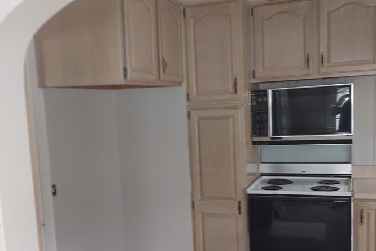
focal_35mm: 40
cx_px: 194
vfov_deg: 33.3
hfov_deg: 48.5
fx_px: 418
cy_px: 155
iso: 100
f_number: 1.79
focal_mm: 4.7
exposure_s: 1/30
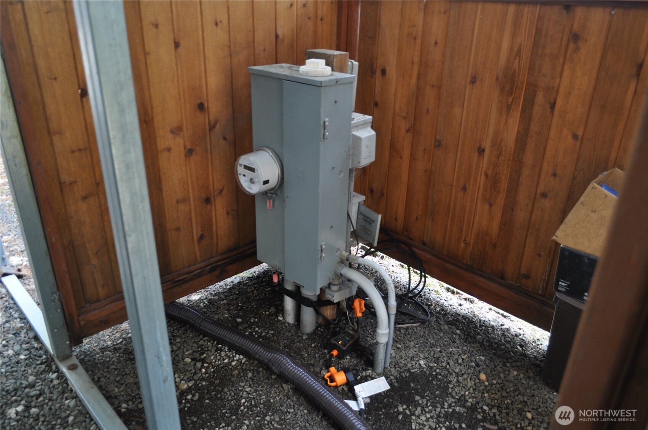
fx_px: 485
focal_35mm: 27
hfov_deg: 67.4
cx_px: 324
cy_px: 215
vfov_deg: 47.8
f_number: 3.5
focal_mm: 18
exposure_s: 1/8
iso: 400
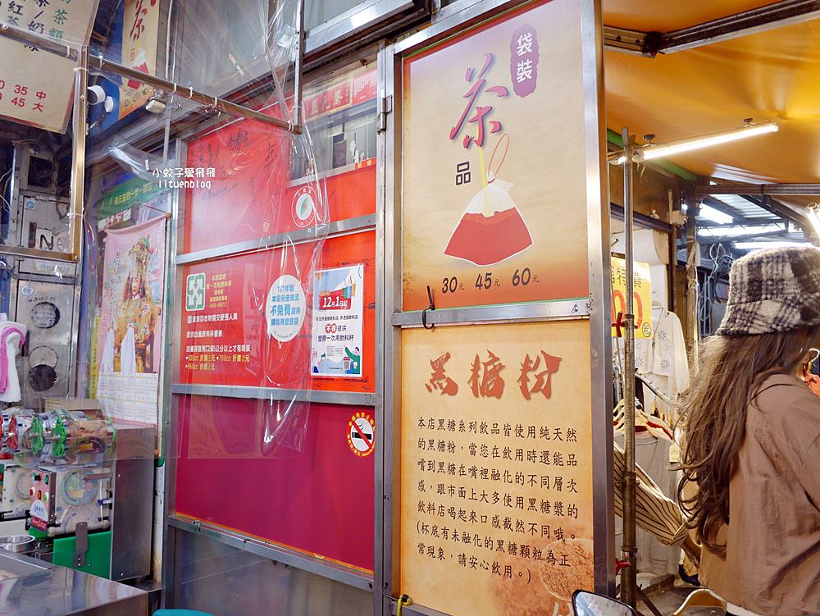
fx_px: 664
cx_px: 410
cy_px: 308
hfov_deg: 63.4
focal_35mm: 28
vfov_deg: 49.8
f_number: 2.5
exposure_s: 1/60
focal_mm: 14
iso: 250
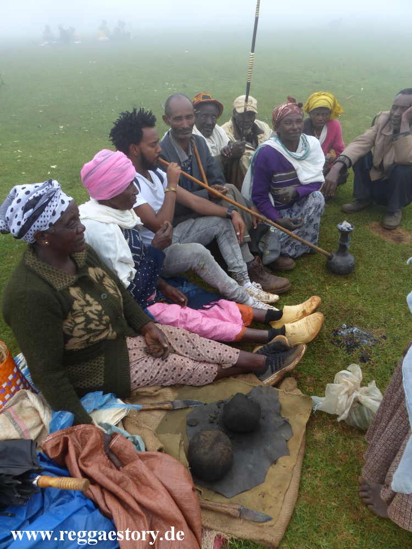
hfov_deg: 54.9
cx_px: 206
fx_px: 397
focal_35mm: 25
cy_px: 274
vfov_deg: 69.4
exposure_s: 1/200
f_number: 4
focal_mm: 4.5
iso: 100
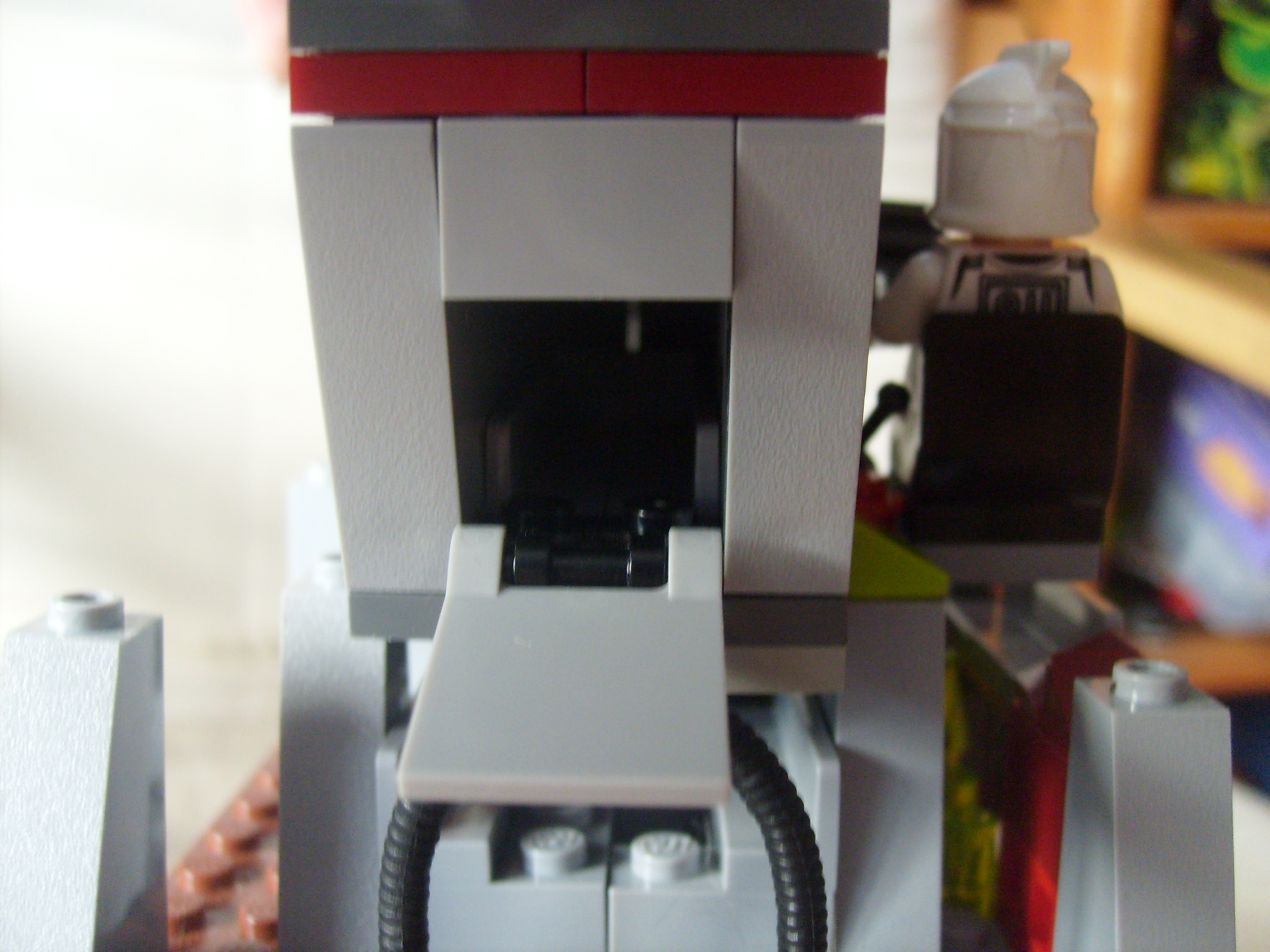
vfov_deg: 40.7
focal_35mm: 35
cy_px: 476
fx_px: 1284
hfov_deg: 52.6
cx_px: 635
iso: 200
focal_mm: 5.8
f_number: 2.8
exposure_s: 1/15
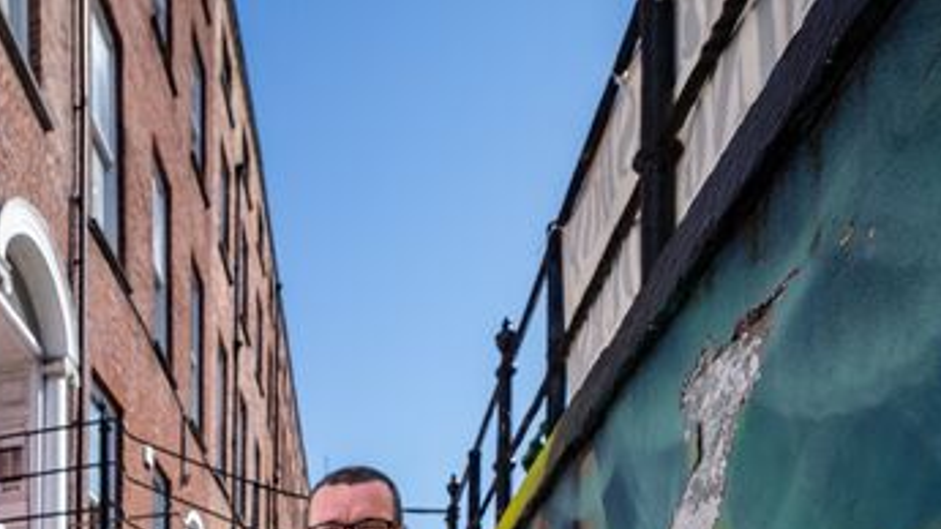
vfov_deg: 27.5
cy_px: 724
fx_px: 848
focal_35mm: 34
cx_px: -85
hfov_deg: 44.7
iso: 100
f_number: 8
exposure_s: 1/125
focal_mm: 14
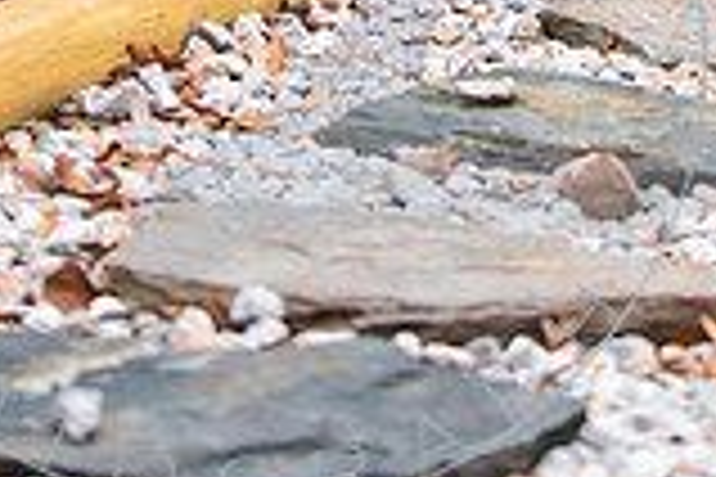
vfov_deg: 5.2
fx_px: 5151
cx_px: 456
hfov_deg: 7.9
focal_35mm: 259
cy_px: -322
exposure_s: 1/640
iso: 200
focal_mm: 70
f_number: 2.8
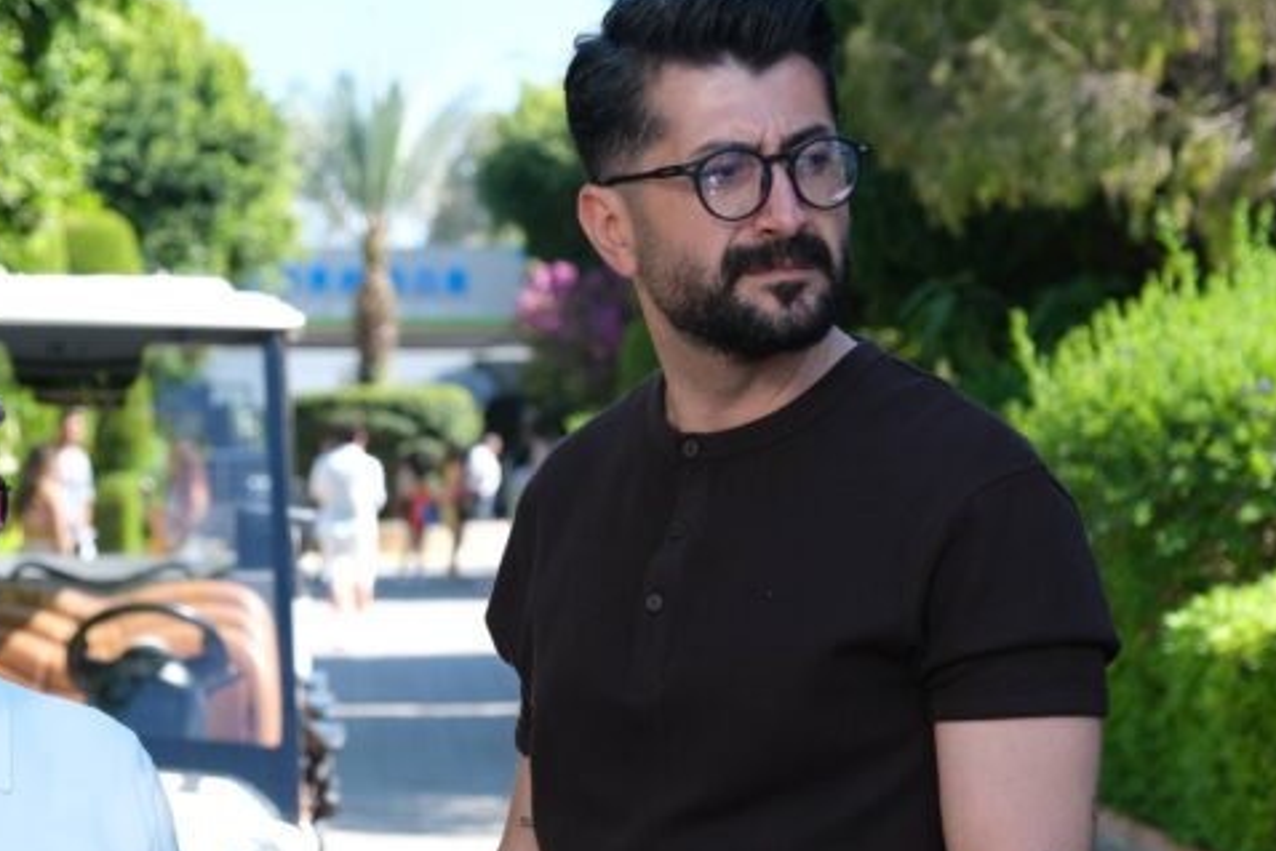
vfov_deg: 12.0
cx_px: 472
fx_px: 4042
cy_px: 582
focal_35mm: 114
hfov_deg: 17.9
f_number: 4
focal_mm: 47
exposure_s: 1/160
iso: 500
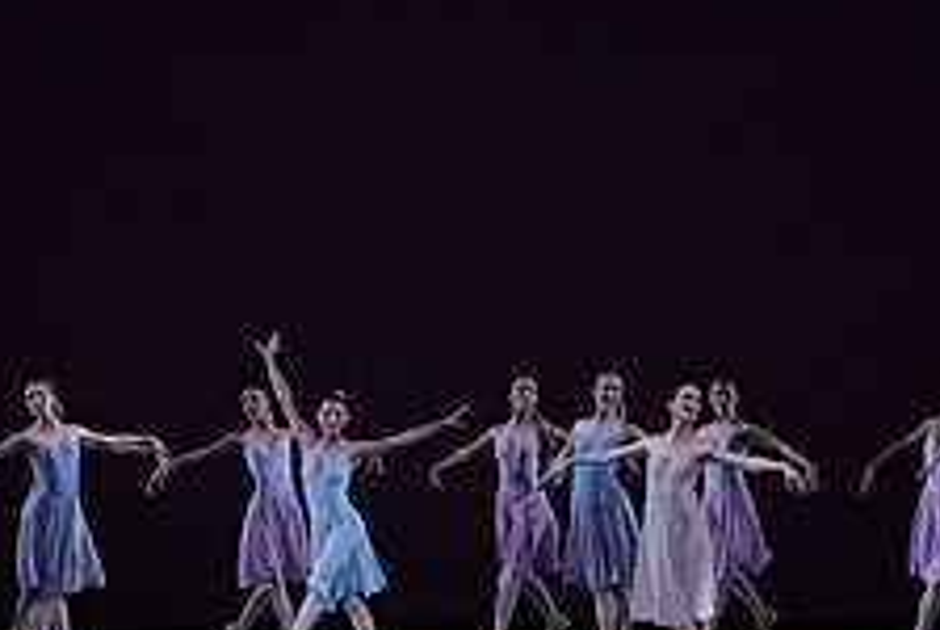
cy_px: 162
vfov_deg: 7.6
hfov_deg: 11.3
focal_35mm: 181
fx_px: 4732
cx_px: 449
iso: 12800
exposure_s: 1/400
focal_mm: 70
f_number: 13
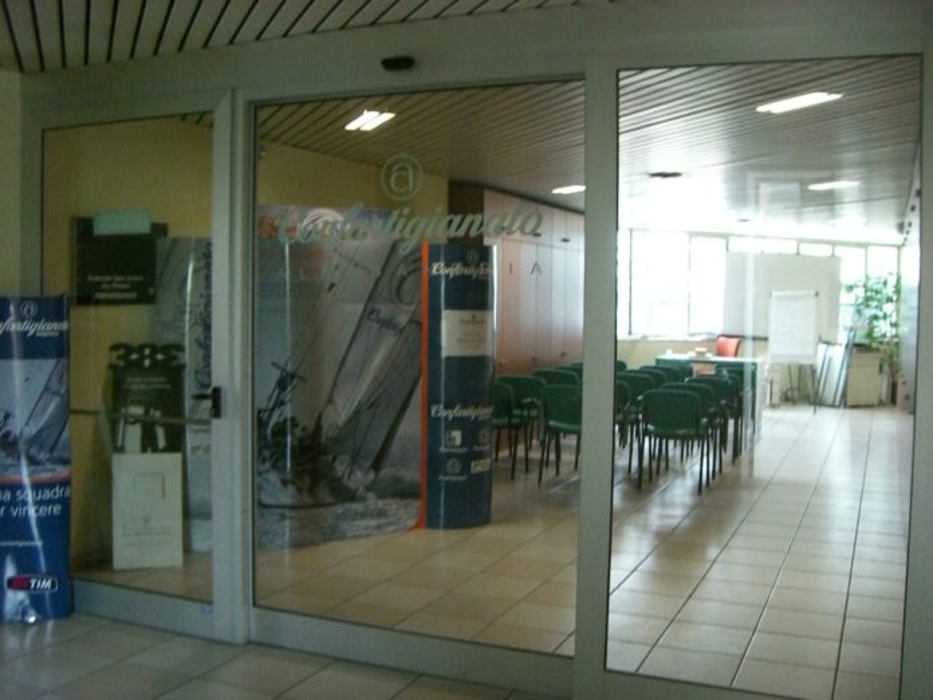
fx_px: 1024
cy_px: 350
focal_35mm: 38
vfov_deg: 37.7
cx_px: 466
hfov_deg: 49.0
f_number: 2.7
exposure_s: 1/60
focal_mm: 6.2
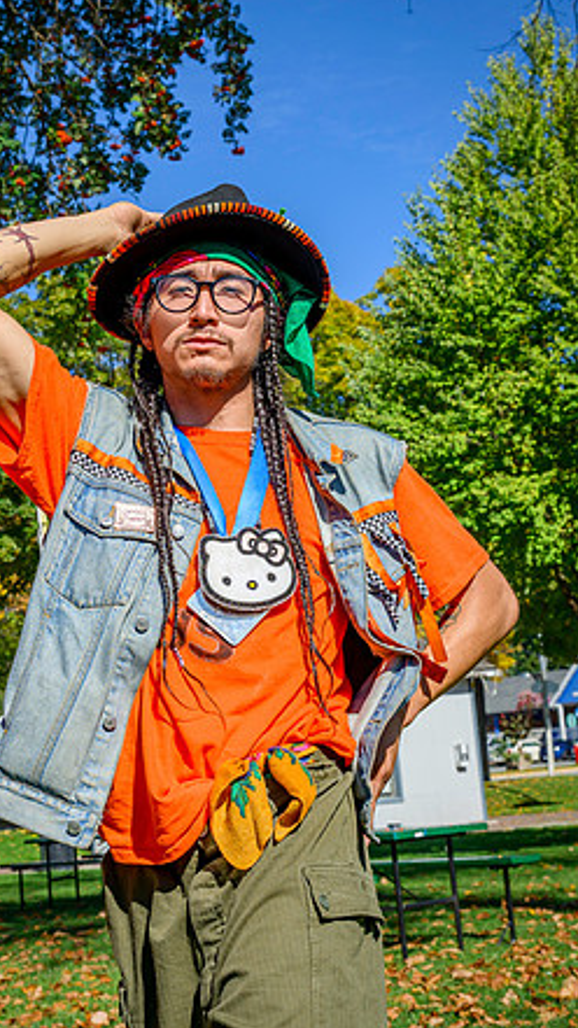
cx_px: 240
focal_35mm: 62
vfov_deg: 33.8
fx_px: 1690
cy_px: 508
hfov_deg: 19.4
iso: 125
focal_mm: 39
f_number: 8
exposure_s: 1/500
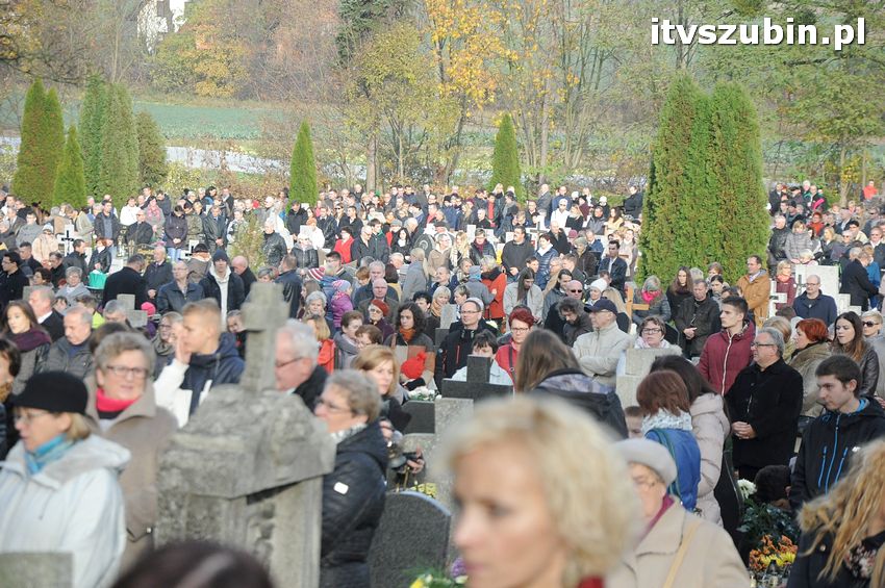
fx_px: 3868
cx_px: 442
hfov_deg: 13.1
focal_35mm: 158
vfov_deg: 8.7
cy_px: 294
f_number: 6.3
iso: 800
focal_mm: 105
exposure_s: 1/640
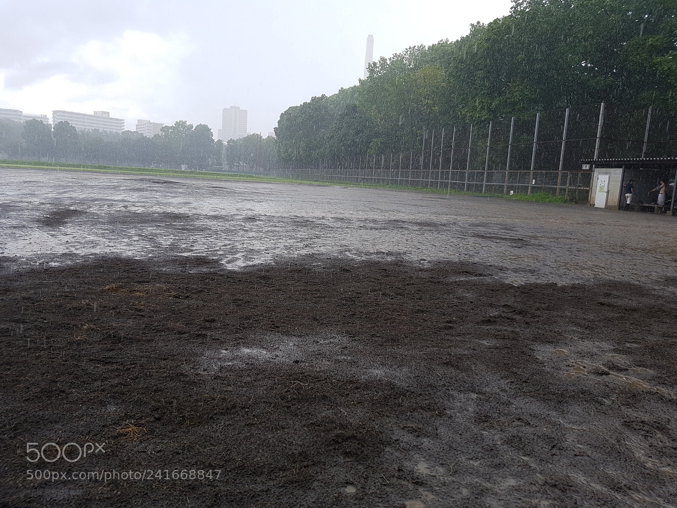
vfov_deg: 53.1
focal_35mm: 26
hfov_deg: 67.3
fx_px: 508
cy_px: 254
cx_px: 338
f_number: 1.7
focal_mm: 4.2
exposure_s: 1/584
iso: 50
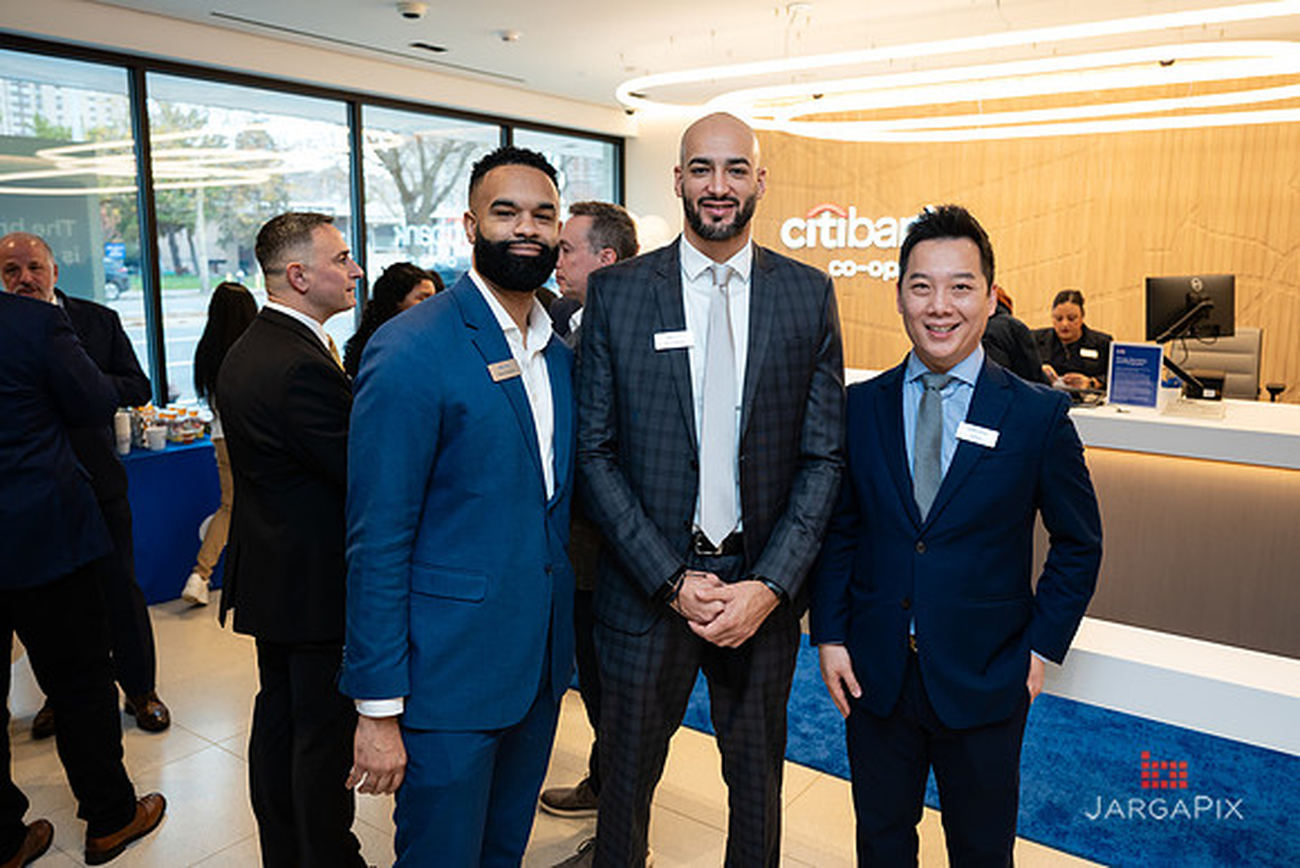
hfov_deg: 66.3
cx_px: 673
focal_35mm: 28
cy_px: 419
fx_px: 995
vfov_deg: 47.1
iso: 320
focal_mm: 26
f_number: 3.2
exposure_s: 1/160
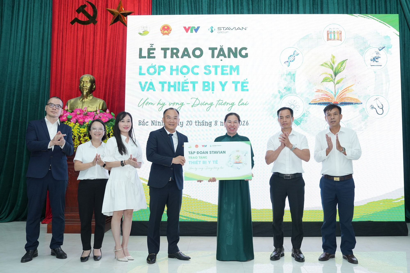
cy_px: 136
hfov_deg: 62.0
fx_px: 341
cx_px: 205
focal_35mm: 30
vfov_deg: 43.5
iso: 1250
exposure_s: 1/200
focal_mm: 30
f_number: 4
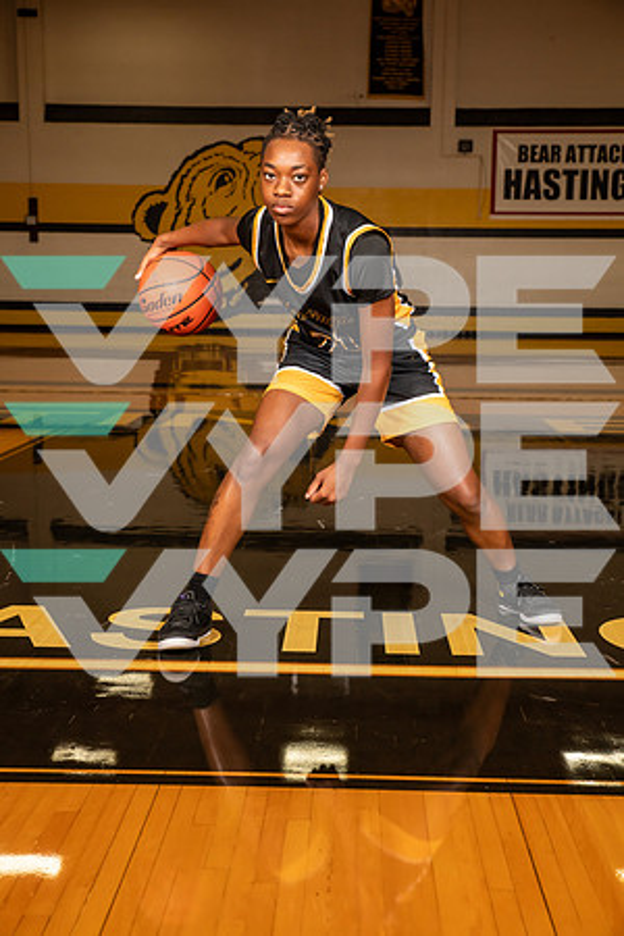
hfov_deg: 27.0
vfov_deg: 39.6
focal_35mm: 50
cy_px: 468
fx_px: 1300
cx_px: 312
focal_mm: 50
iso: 640
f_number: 7.1
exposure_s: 1/400
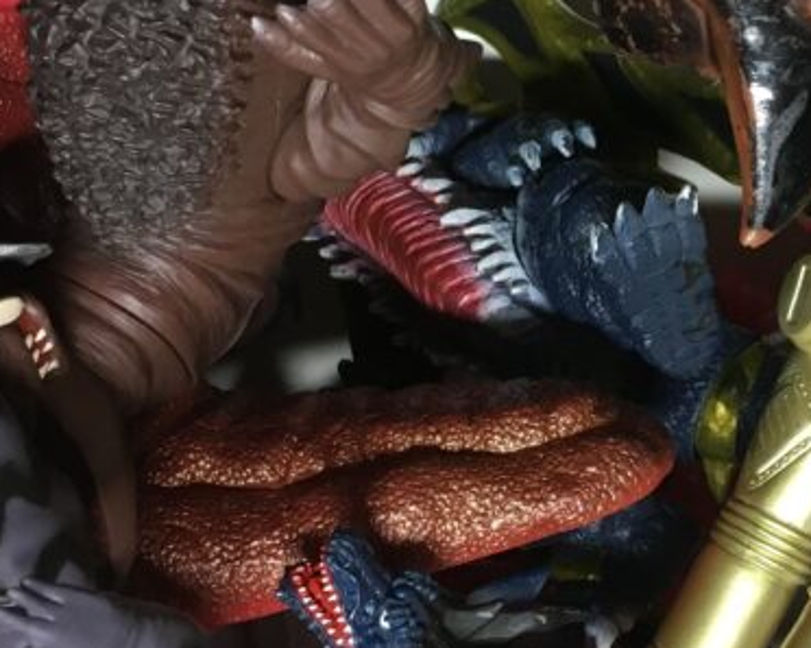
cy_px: 240
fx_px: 1871
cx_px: 682
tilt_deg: -65.9
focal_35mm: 78
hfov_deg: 24.0
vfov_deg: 19.6
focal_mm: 4.15
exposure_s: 1/30
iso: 80
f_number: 2.2
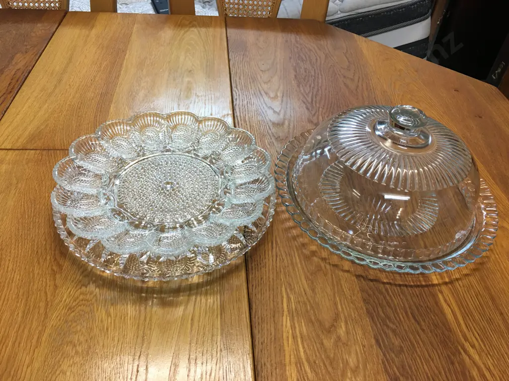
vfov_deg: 48.2
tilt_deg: -40.9
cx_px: 254
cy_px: 190
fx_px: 426
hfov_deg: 61.7
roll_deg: -5.9
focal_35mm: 29
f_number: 2.2
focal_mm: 4.15
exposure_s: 1/33
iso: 50
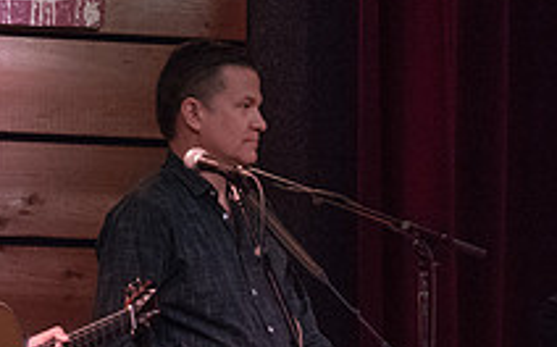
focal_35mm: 497
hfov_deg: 4.2
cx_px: 439
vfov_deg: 2.6
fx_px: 7537
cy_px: 322
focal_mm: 178
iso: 6400
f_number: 8
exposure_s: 1/125
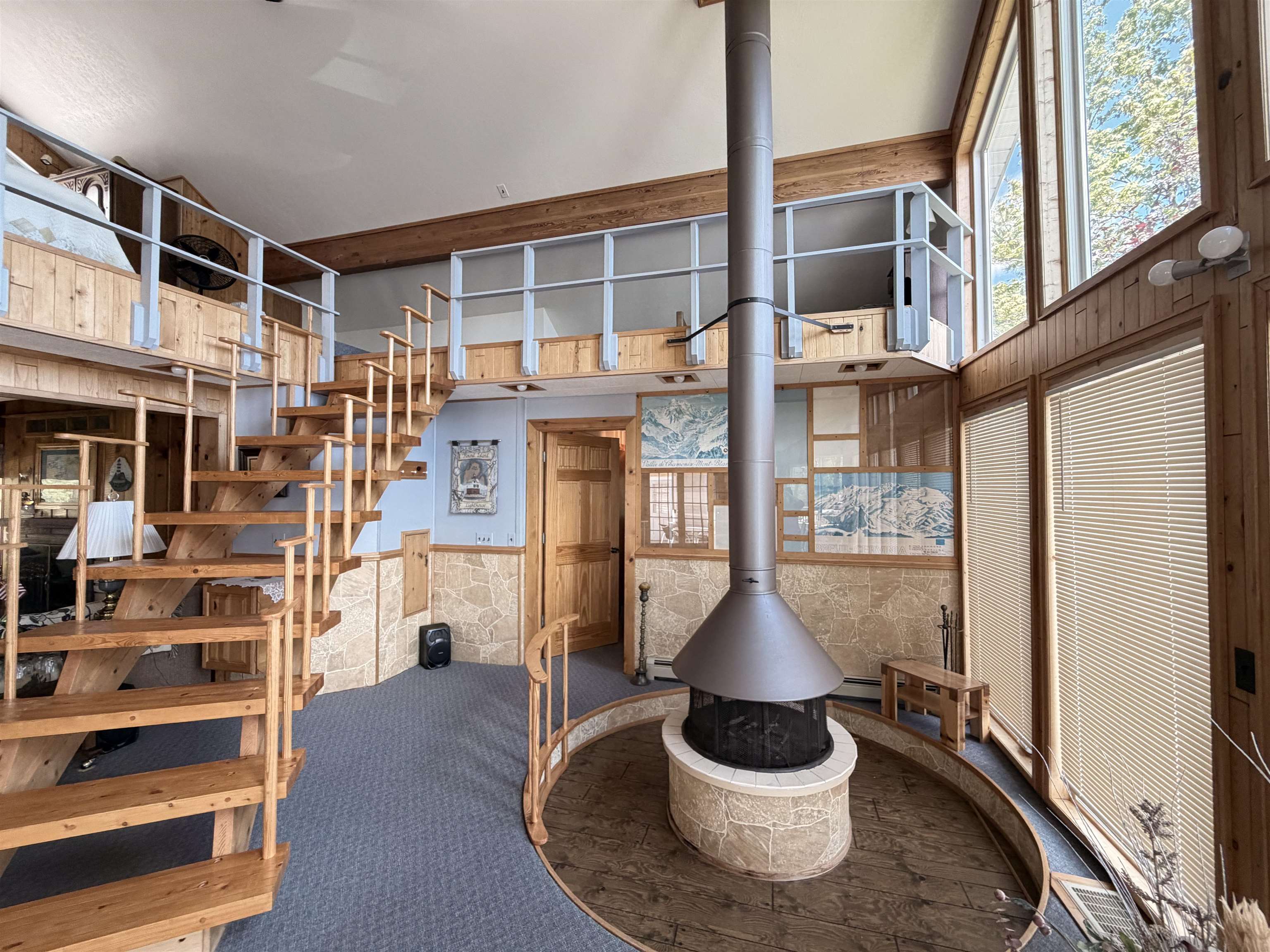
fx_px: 514
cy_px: 476
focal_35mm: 14
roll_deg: +0.5
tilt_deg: +3.2
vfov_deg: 85.7
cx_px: 635
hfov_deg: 102.1
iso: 250
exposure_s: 1/121
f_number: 2.2
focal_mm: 2.22
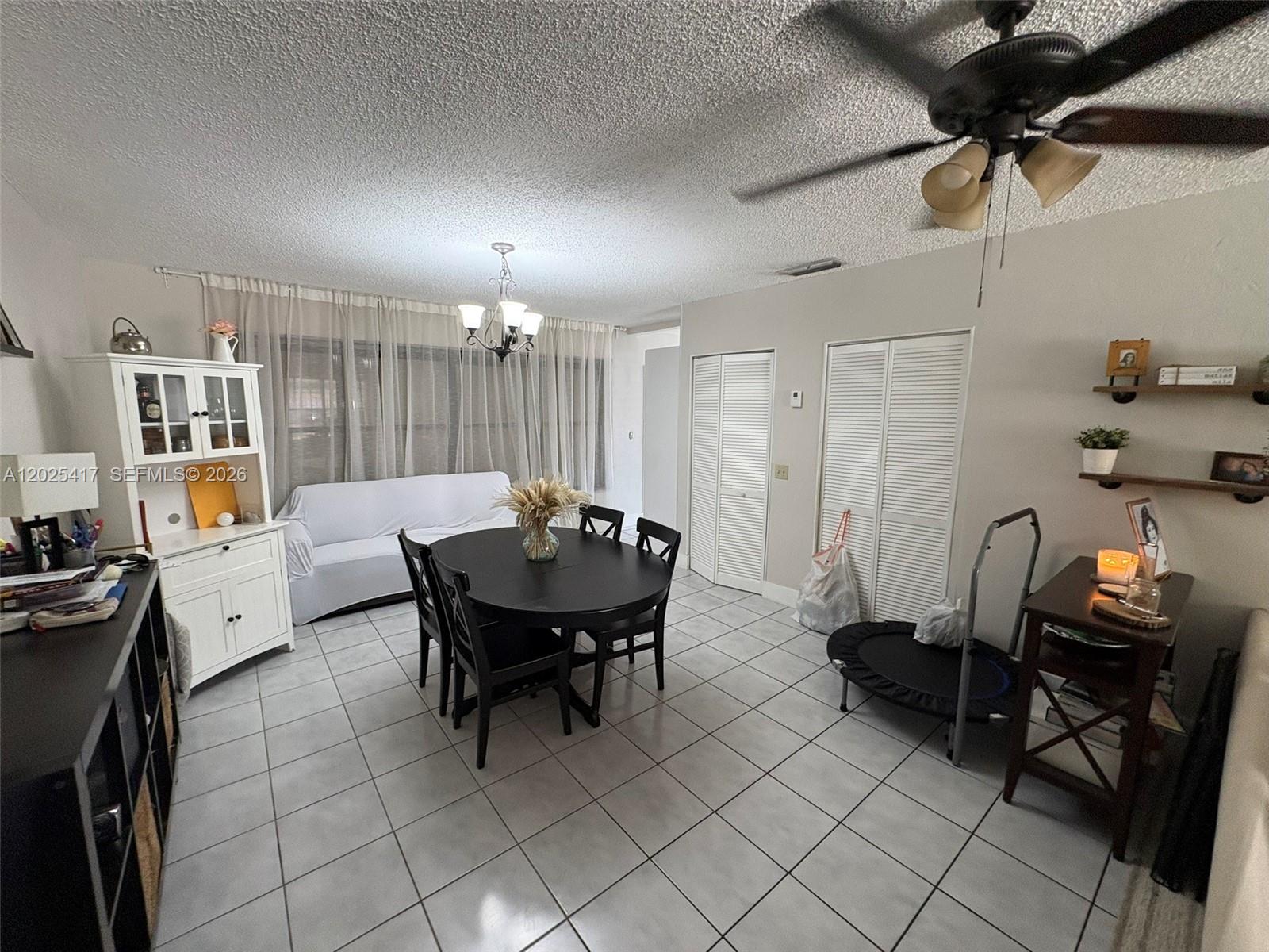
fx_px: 513
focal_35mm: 14
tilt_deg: -6.6
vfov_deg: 85.7
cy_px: 476
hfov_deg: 102.1
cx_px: 634
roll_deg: +0.2
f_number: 2.2
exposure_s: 1/60
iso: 250
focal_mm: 2.22
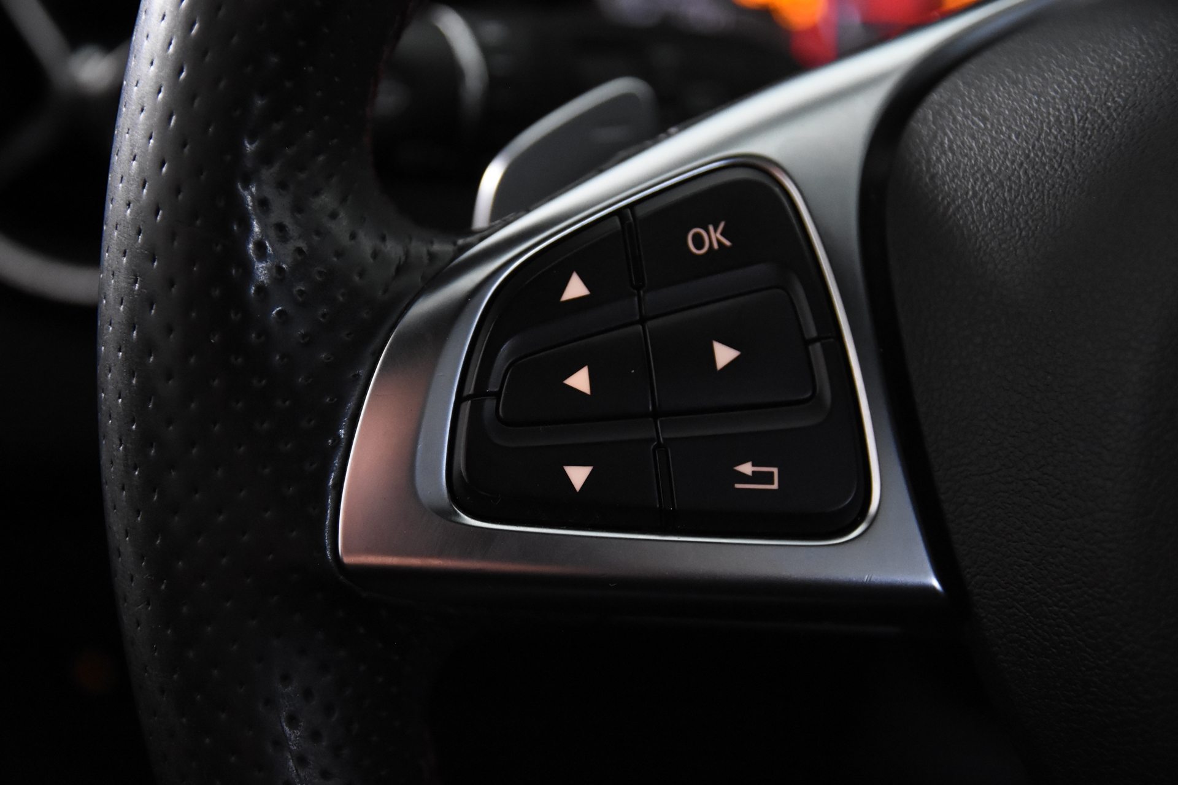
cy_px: 392
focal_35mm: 75
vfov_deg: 18.2
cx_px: 589
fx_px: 2454
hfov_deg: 27.0
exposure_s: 1/80
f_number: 3.8
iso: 4000
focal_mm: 50
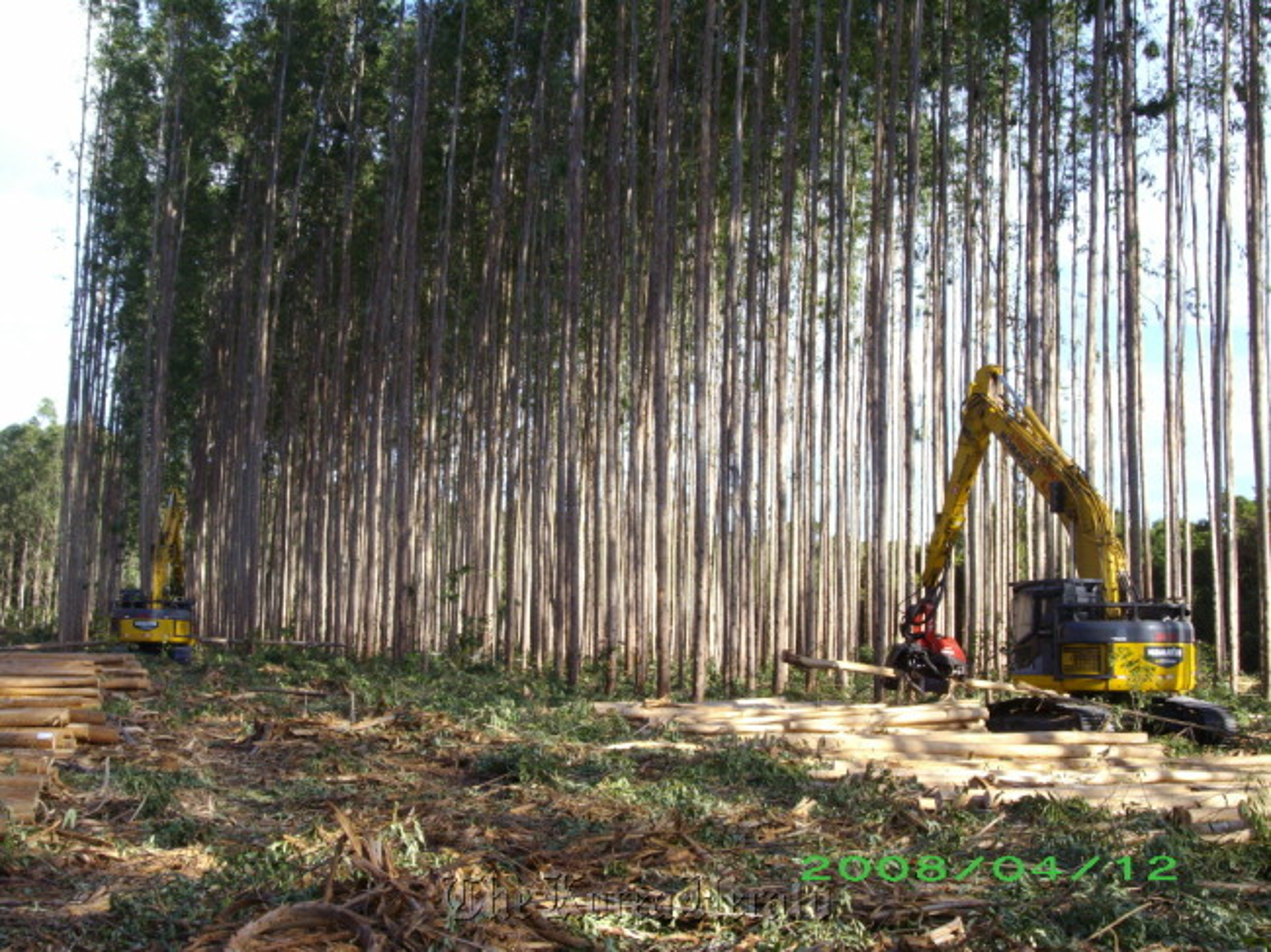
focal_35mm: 56
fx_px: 2055
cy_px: 476
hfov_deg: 34.4
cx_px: 636
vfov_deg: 26.1
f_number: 6
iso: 80
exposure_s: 1/125
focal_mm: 9.2
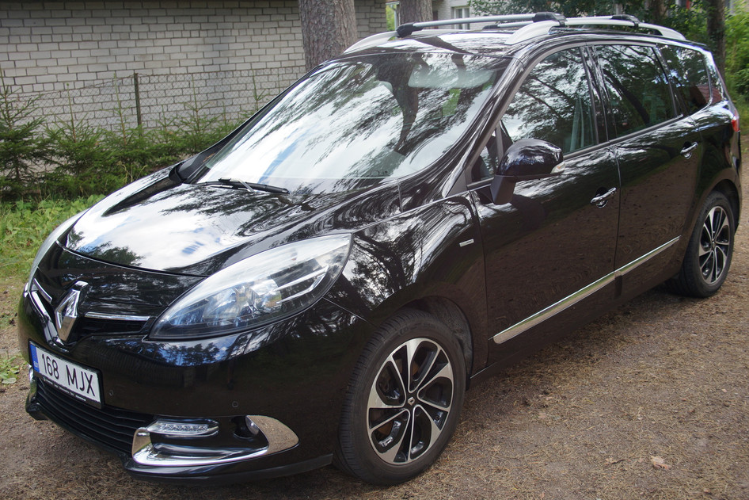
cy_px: 250
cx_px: 374
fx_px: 843
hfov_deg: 47.9
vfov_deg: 33.0
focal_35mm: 40
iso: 100
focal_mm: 27
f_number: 4.5
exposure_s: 1/80
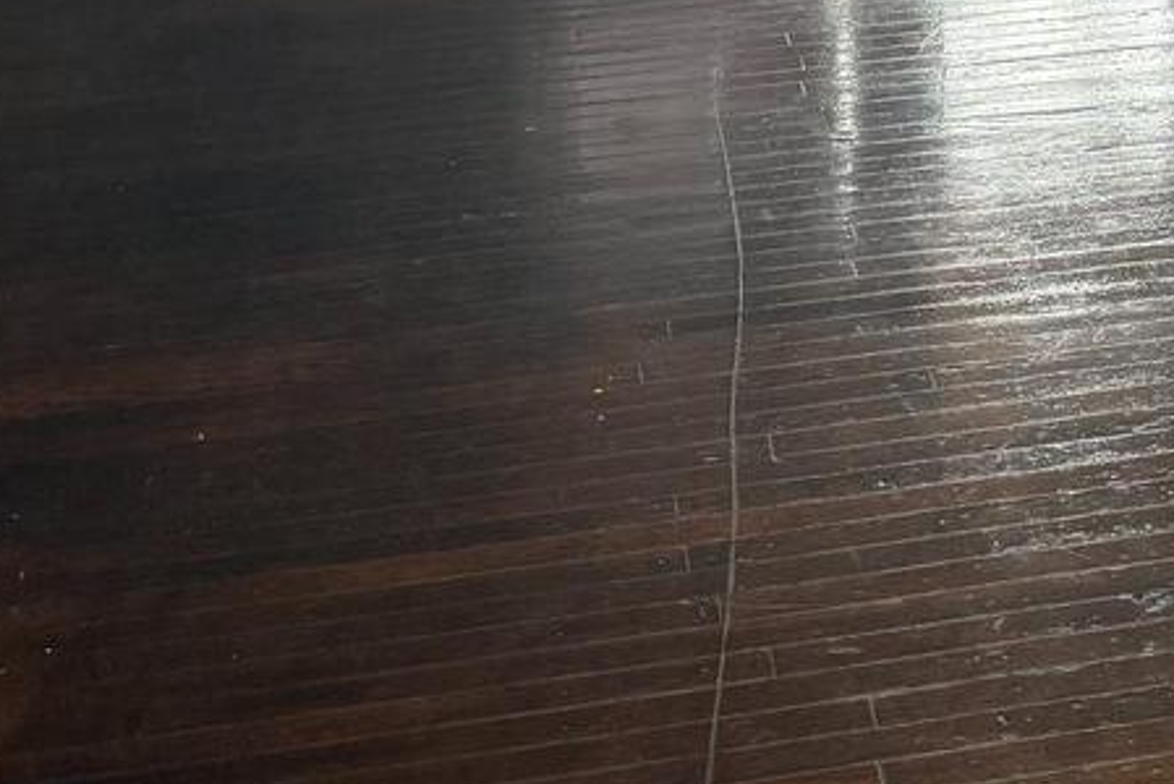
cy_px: -379
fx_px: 2610
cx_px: 1153
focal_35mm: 80
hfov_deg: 24.3
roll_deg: -0.1
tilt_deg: -12.4
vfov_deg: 15.8
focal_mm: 6.76
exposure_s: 1/60
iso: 250
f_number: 1.78
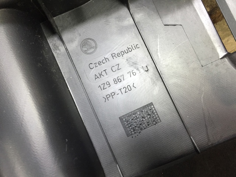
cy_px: 88
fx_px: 198
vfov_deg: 48.2
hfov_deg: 61.7
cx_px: 118
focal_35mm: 29
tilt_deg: -62.9
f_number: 2.2
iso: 160
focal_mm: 4.15
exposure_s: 1/33
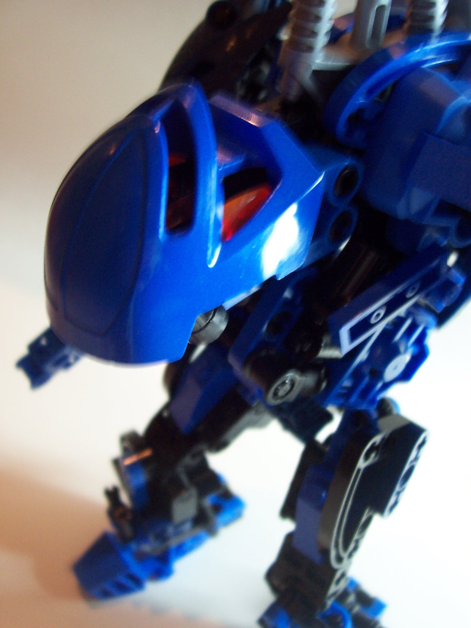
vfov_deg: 50.1
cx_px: 236
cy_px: 314
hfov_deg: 38.7
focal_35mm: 37
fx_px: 671
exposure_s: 1/15
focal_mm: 5.6
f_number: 2.8
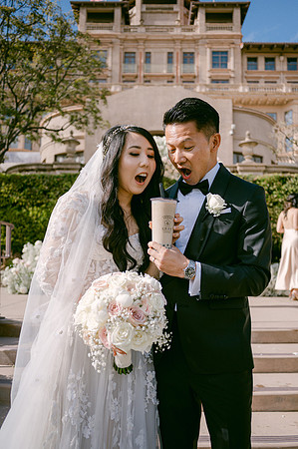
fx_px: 348
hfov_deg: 46.3
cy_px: 224
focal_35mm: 28
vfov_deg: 65.5
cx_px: 149
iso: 100
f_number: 2.8
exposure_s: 1/2000
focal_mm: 28
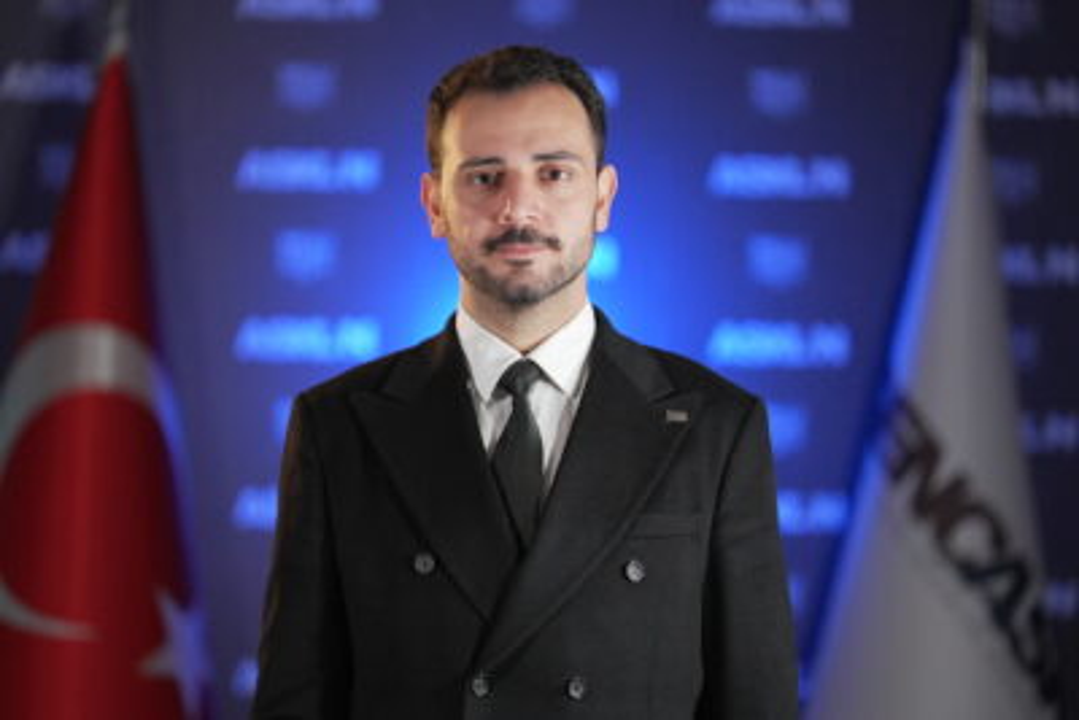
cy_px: 360
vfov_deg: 6.9
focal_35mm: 200
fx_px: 5996
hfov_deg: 10.3
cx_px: 540
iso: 4000
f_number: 2.8
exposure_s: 1/500
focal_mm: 200
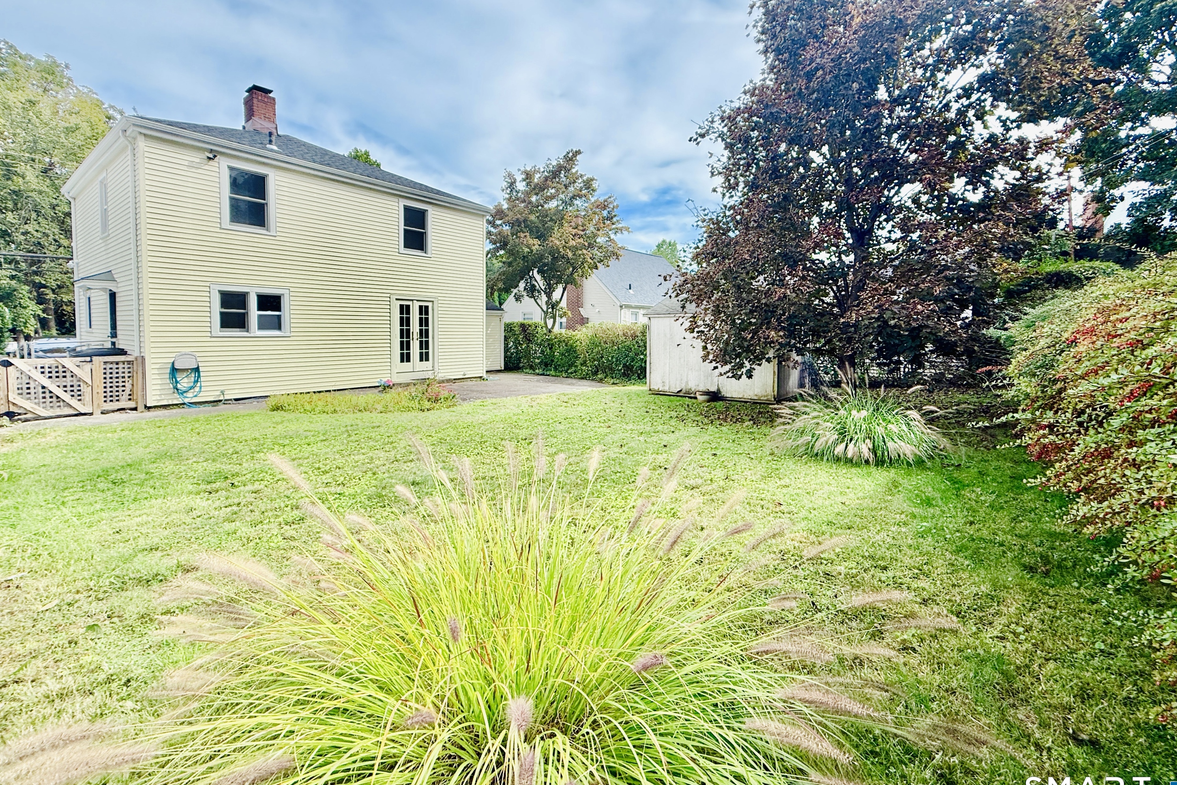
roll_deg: -0.1
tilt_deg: -2.5
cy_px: 354
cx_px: 599
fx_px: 490
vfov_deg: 77.1
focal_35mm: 15
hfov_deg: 100.4
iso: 50
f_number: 2.2
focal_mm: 2.22
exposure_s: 1/1189
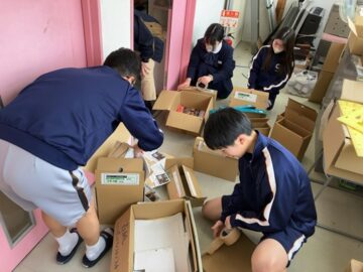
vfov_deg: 49.7
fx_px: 294
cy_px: 136
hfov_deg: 63.4
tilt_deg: -34.8
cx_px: 182
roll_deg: -7.9
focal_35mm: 28
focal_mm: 3.99
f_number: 1.8
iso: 40
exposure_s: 1/121
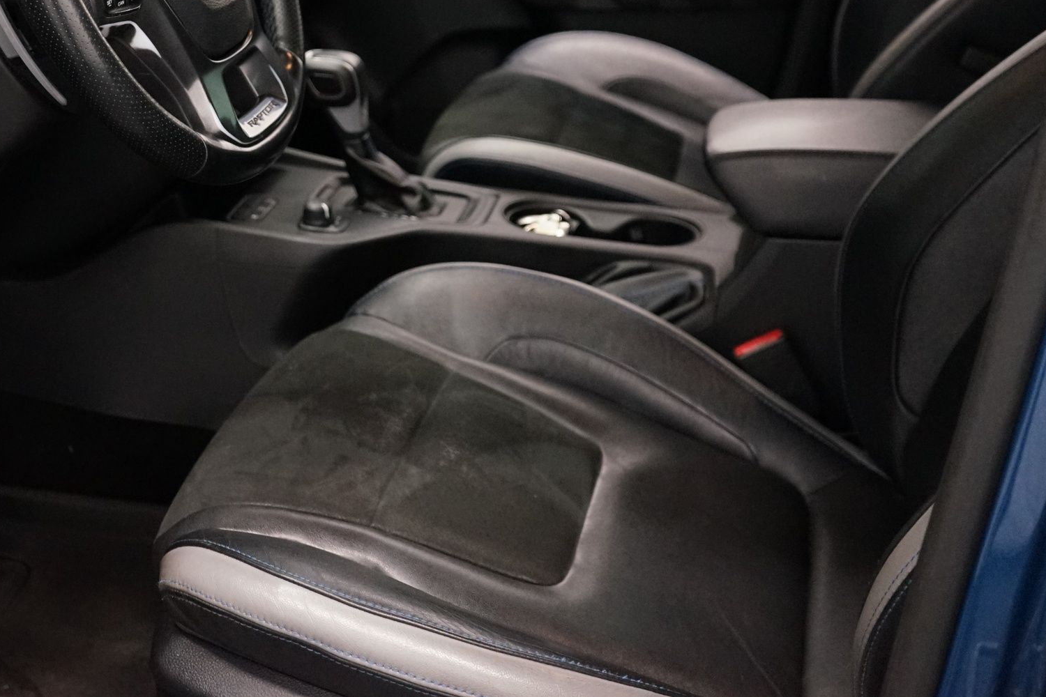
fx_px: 1453
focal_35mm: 50
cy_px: 117
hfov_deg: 38.9
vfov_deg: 26.4
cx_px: 305
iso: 5000
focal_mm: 30
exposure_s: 1/160
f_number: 3.5
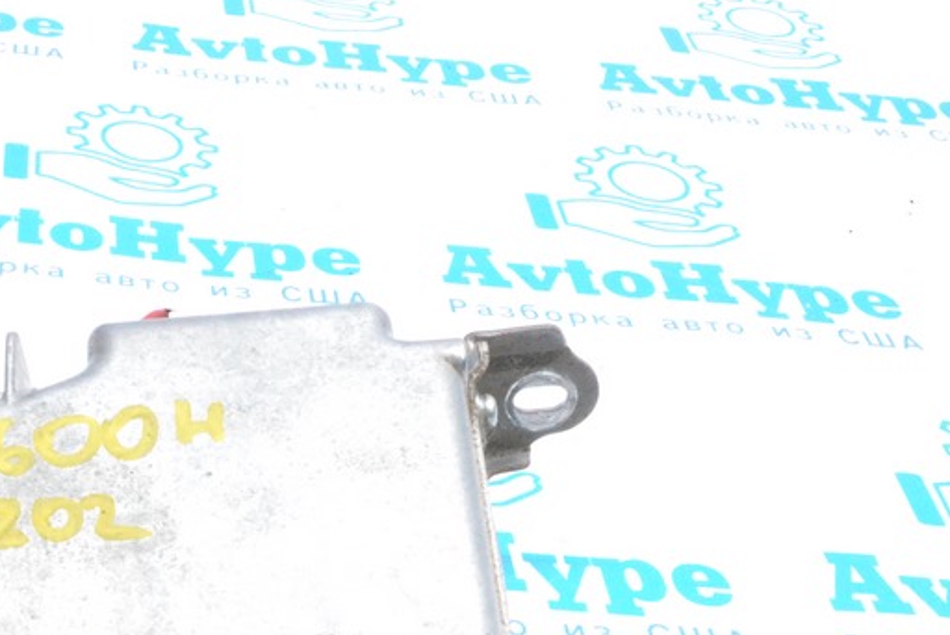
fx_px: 1901
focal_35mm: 72
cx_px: 63
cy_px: 590
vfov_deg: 18.6
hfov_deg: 26.9
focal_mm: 24
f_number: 14
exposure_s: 1/80
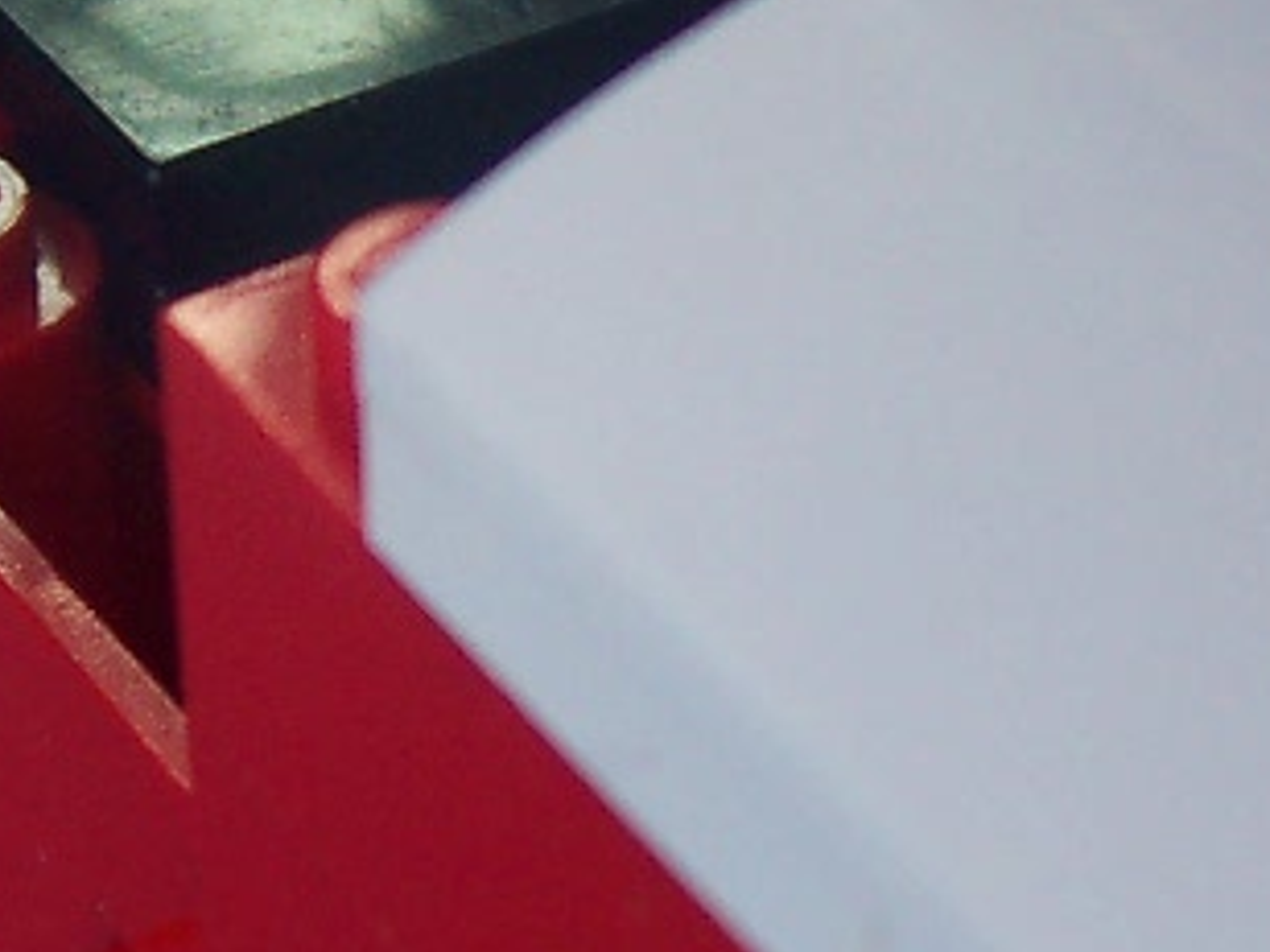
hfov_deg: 13.7
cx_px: 763
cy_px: 507
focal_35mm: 144
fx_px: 5283
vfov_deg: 10.3
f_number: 2.8
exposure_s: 1/180
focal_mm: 5.6
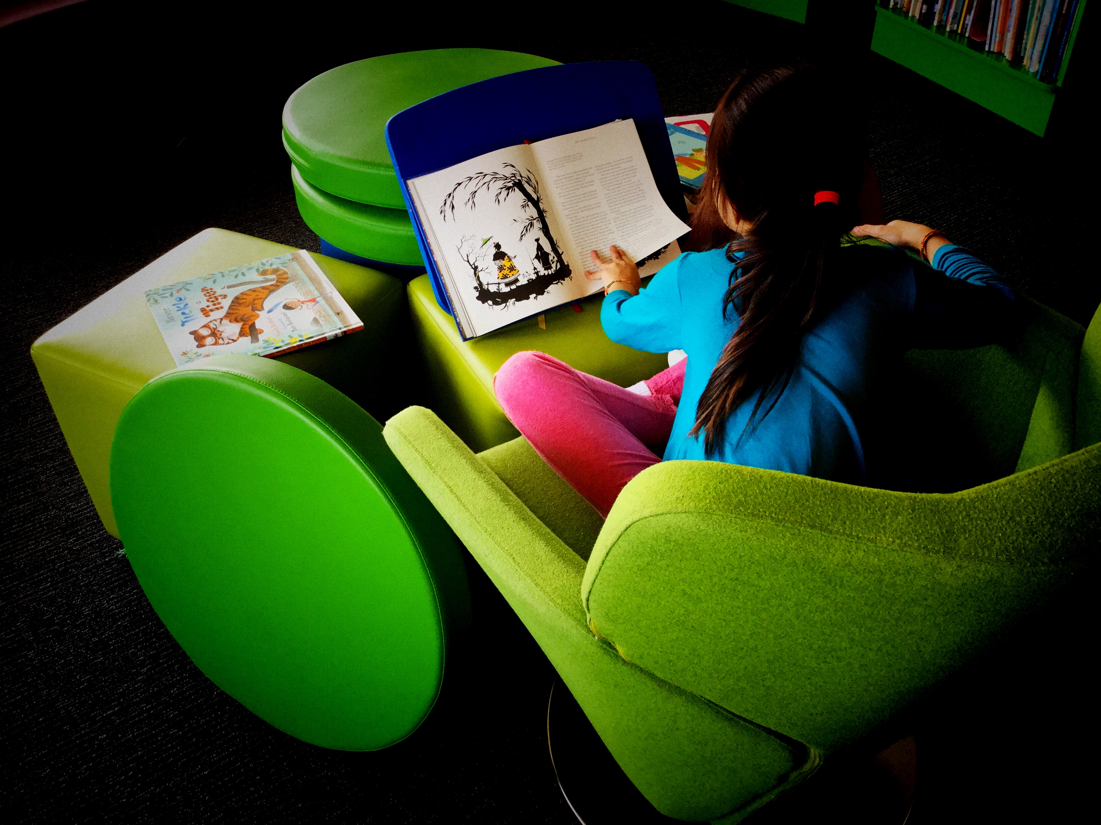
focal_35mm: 31
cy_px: 412
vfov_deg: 45.4
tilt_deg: -37.3
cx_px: 550
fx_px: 986
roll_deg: +0.5
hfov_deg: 58.4
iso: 25
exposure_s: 1/33
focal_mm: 3.3
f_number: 2.4
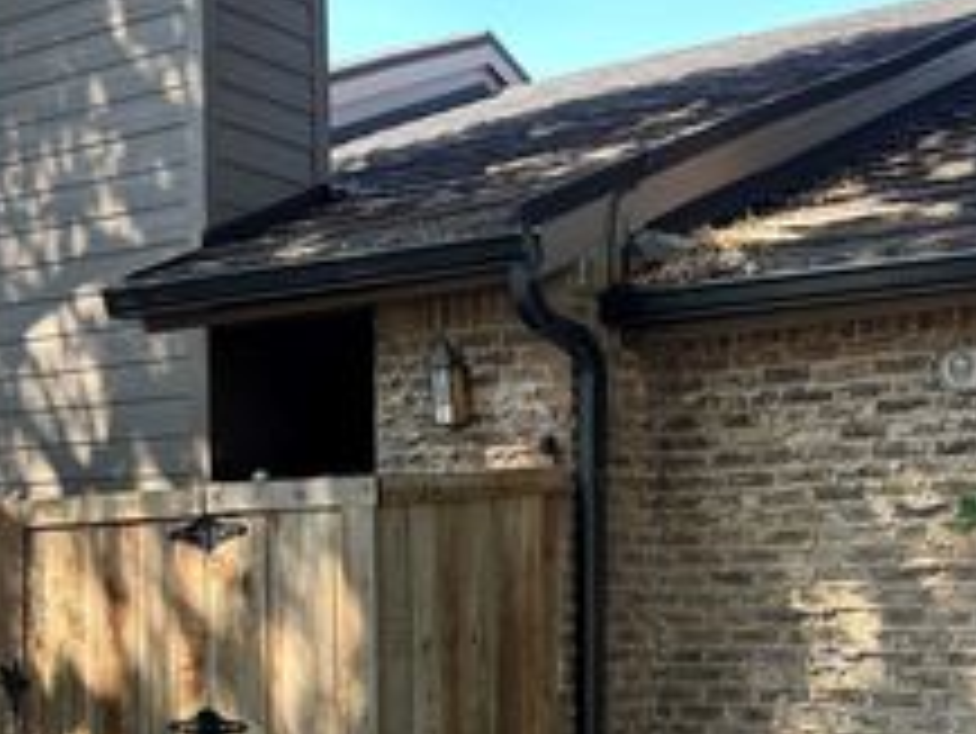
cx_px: 495
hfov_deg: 32.2
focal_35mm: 60
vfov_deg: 24.1
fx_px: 1693
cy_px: 588
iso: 40
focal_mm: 5.7
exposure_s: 1/261
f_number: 1.5
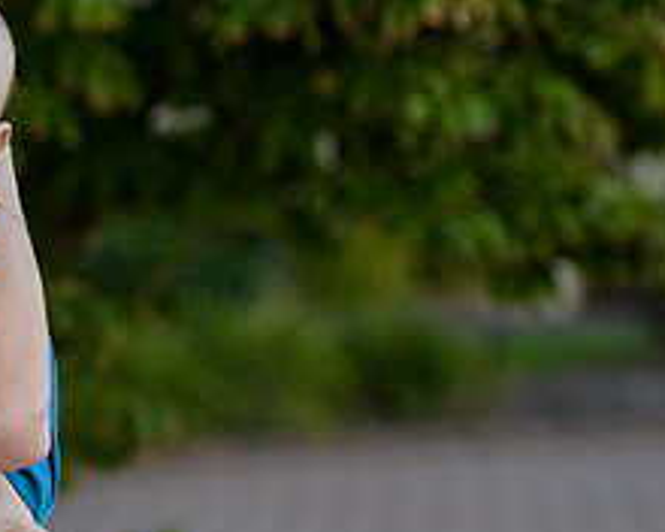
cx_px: -133
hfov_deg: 8.4
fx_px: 4487
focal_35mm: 228
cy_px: 171
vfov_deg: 6.8
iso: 200
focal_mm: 92
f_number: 3.2
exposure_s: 1/250
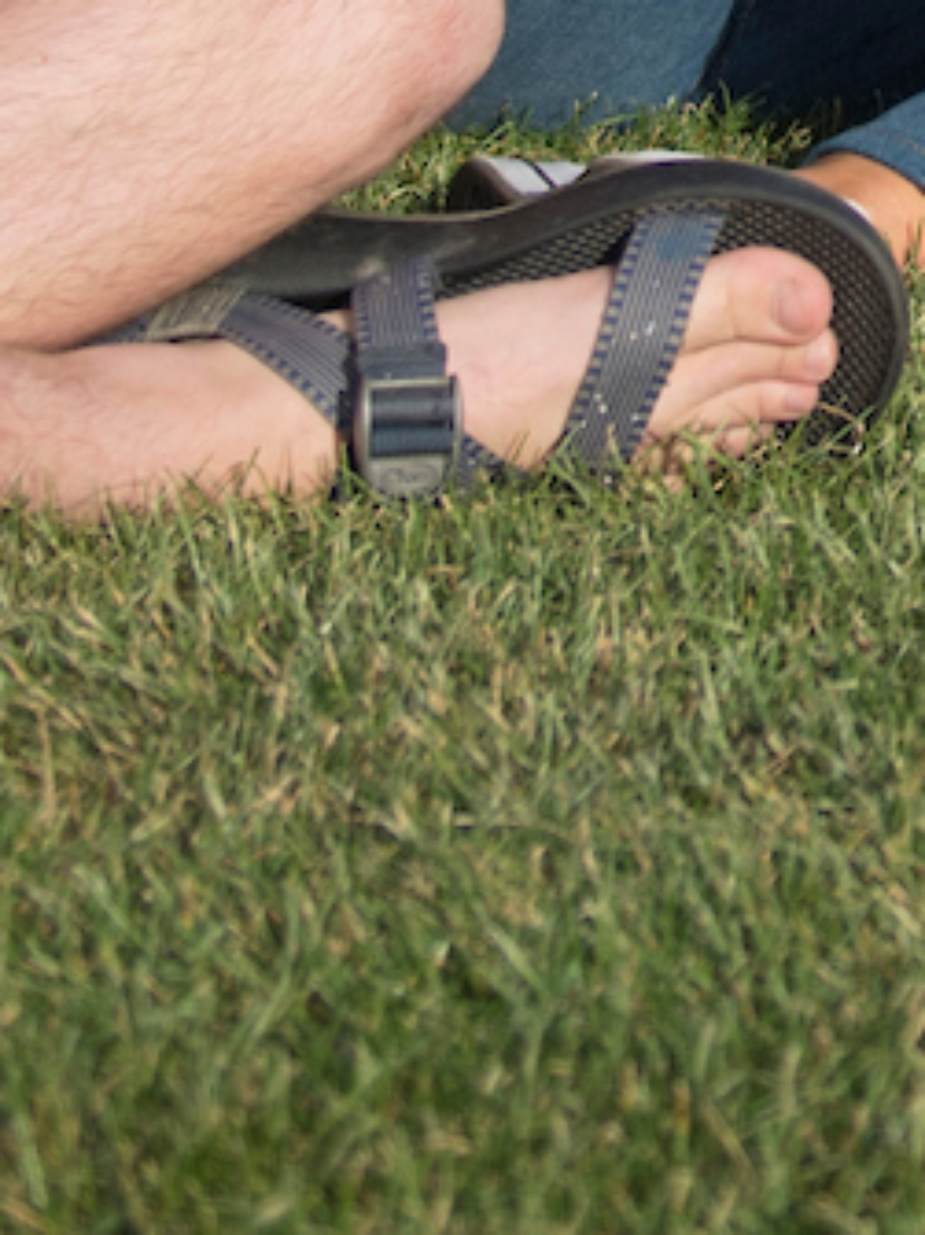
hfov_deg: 5.4
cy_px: -1530
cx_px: 2399
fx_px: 9341
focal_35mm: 262
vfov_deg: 7.2
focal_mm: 38
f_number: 2.8
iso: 100
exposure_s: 1/2500
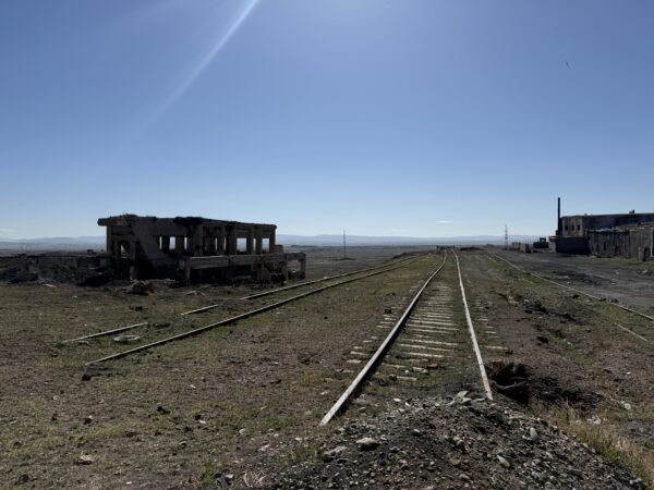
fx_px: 453
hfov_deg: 71.6
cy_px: 245
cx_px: 327
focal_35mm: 24
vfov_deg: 56.8
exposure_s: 1/10309
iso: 80
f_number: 1.78
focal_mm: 6.76
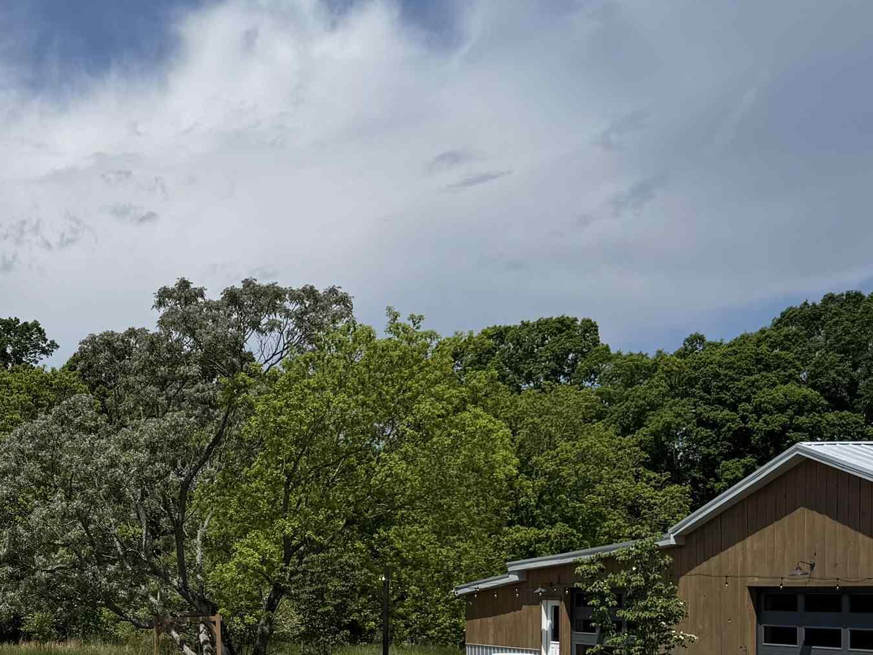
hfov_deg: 32.3
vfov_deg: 25.6
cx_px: 8
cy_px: 603
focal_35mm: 55
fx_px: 1387
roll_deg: +0.3
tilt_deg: -2.2
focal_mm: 6.76
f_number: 1.78
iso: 80
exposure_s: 1/7937
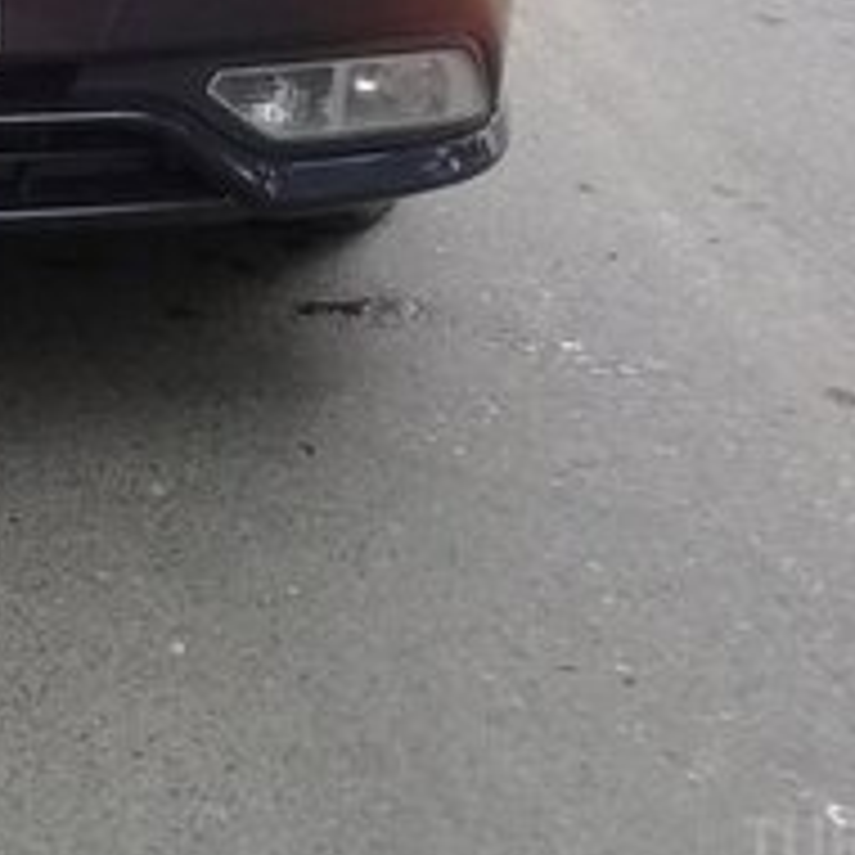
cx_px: -382
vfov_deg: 17.4
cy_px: -191
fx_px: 2655
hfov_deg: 16.8
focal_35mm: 95
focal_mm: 3.3
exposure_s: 1/100
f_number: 2.2
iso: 100
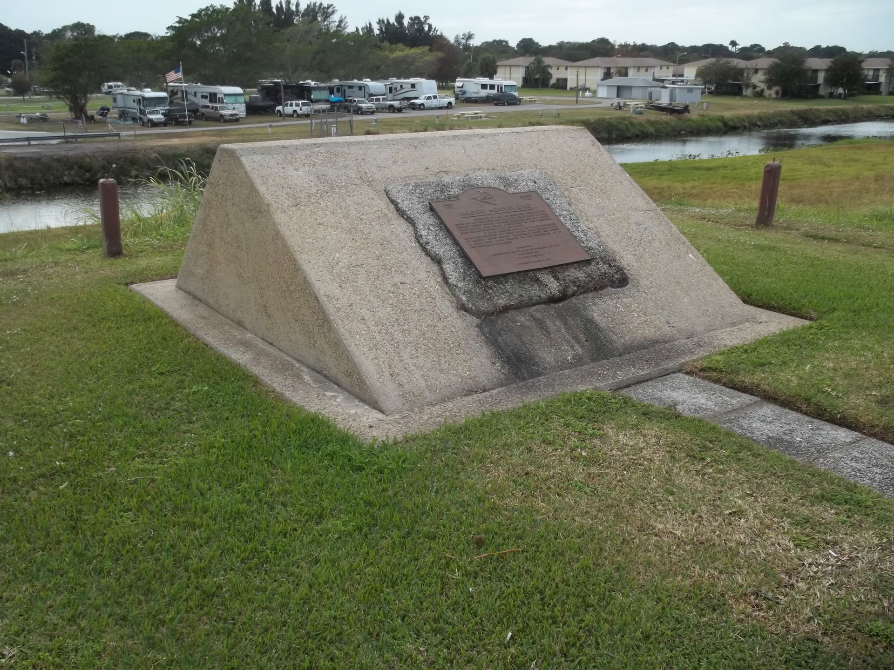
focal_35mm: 33
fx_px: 852
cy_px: 335
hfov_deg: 55.4
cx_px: 447
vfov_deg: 42.9
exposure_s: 1/400
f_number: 3.3
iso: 64
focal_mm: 5.9
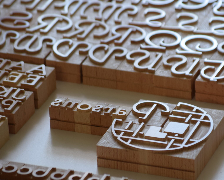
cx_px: 146
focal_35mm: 231
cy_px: 109
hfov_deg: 8.4
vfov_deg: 6.7
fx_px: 1531
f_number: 4.5
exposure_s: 1/80
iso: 400
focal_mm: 98
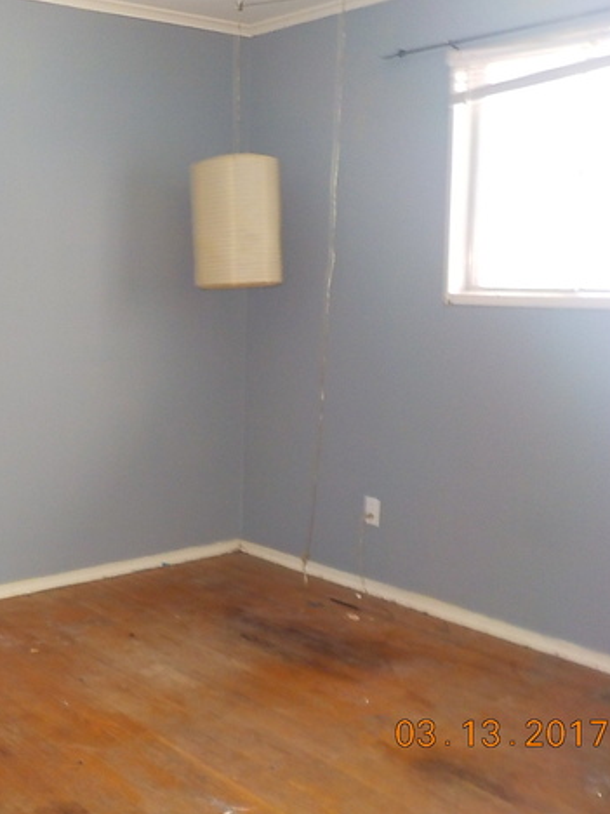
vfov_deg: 45.8
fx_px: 963
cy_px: 404
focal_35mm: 41
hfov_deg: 33.8
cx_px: 101
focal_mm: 4.1
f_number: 3.3
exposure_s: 1/30
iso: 280
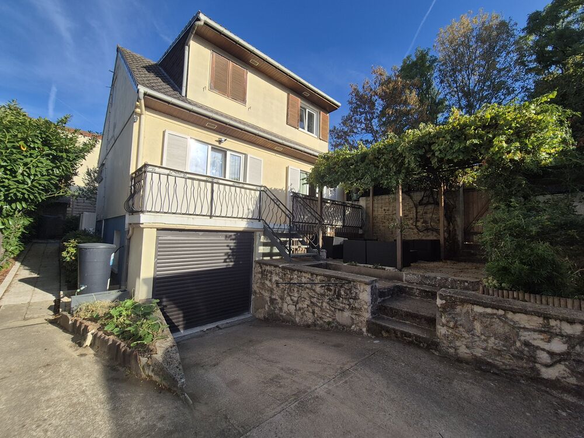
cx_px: 292
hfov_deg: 106.2
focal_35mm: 13
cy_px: 219
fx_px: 219
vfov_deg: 89.9
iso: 50
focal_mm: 2.2
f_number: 2.2
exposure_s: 1/2520
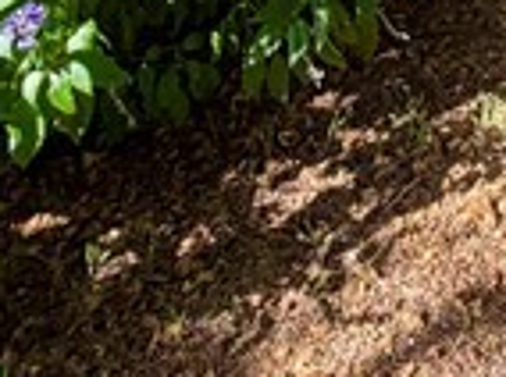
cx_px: 727
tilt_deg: -11.4
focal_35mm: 101
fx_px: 1474
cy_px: -729
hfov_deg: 17.7
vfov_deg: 10.6
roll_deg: +1.1
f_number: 2.2
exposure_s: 1/275
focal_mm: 2.22
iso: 50
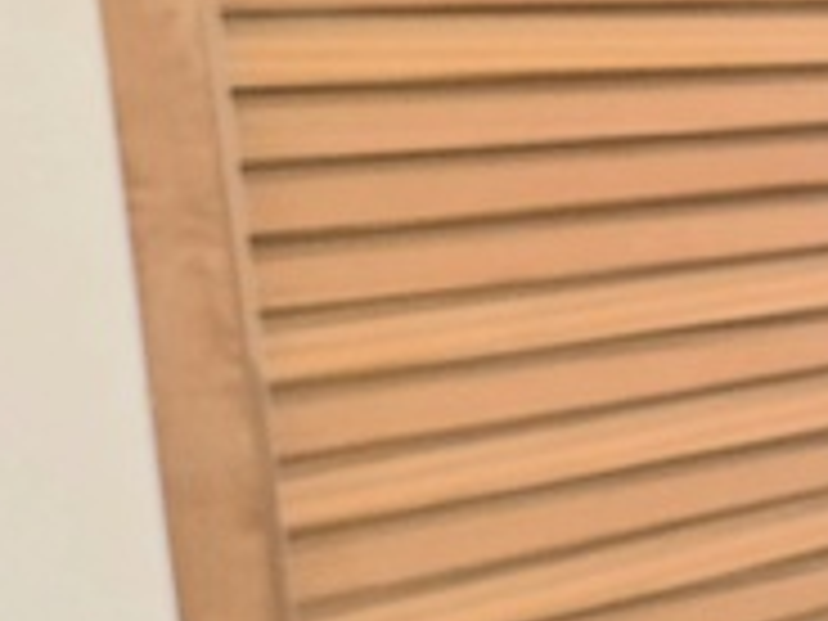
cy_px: 248
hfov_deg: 21.8
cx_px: 1094
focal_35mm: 80
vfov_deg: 18.4
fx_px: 1914
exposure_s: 1/120
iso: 400
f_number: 1.7
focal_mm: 6.3
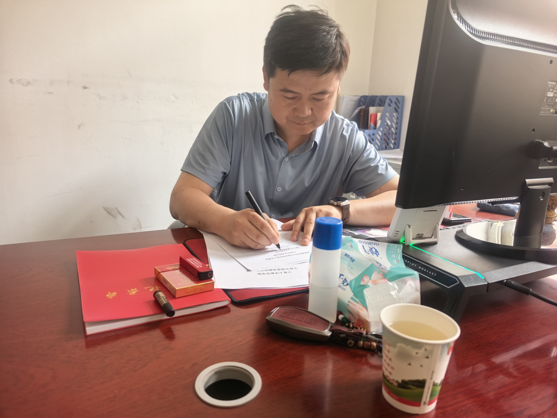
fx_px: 386
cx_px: 278
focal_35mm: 24
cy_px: 209
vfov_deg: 56.8
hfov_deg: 71.6
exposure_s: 1/100
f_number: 1.4
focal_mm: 5.75
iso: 100
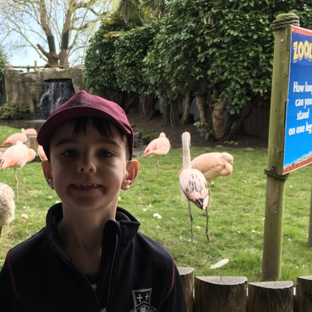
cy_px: 161
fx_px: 469
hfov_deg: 36.0
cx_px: 78
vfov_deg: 36.8
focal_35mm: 46
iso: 25
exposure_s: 1/218
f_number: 2.2
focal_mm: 4.15
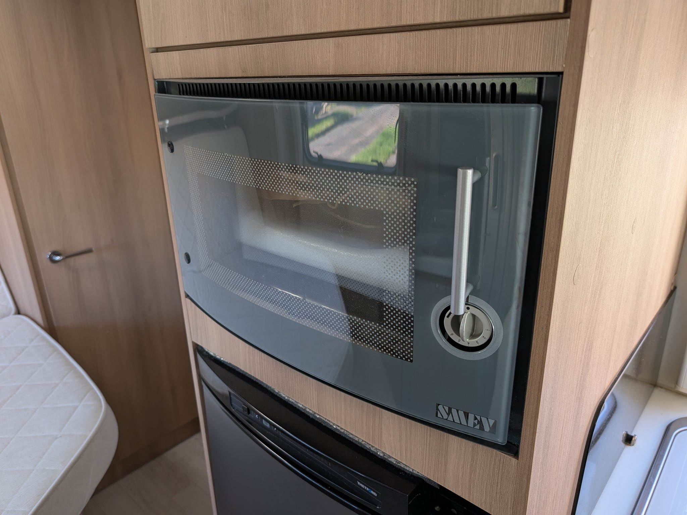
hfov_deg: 71.6
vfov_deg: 56.8
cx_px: 344
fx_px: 476
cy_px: 258
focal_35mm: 24
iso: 24
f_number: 1.68
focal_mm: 6.9
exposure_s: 1/23.8
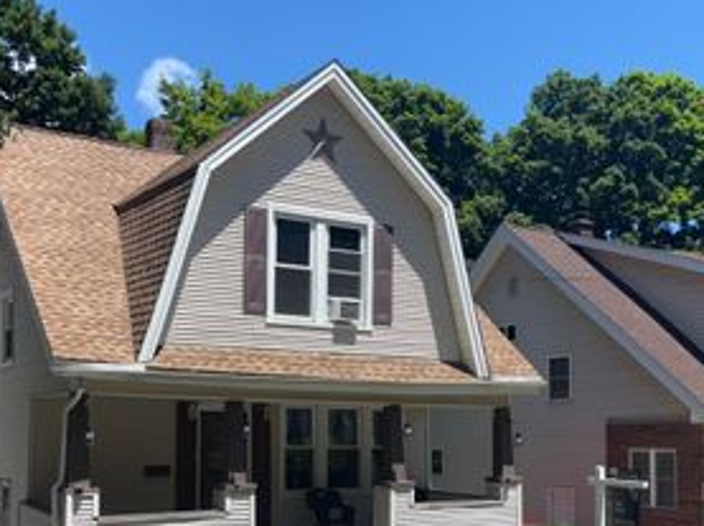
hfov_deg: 40.4
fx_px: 955
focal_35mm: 47
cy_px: 393
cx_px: 315
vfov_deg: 30.3
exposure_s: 1/2639
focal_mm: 5.96
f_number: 1.6
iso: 32
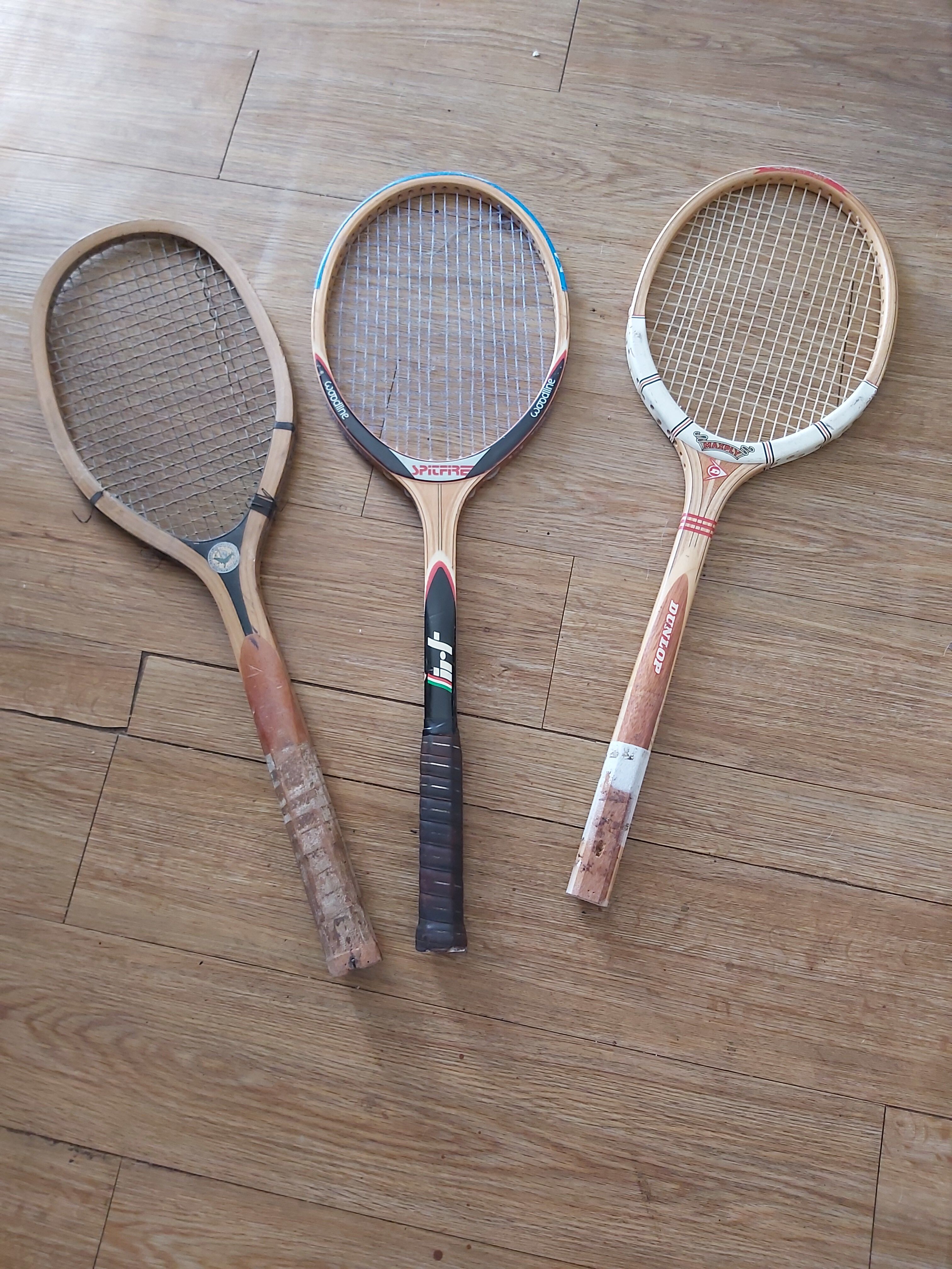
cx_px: 476
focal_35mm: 26
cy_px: 634
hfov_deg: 53.1
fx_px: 953
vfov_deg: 67.3
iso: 160
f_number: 1.7
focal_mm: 3.92
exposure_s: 1/50
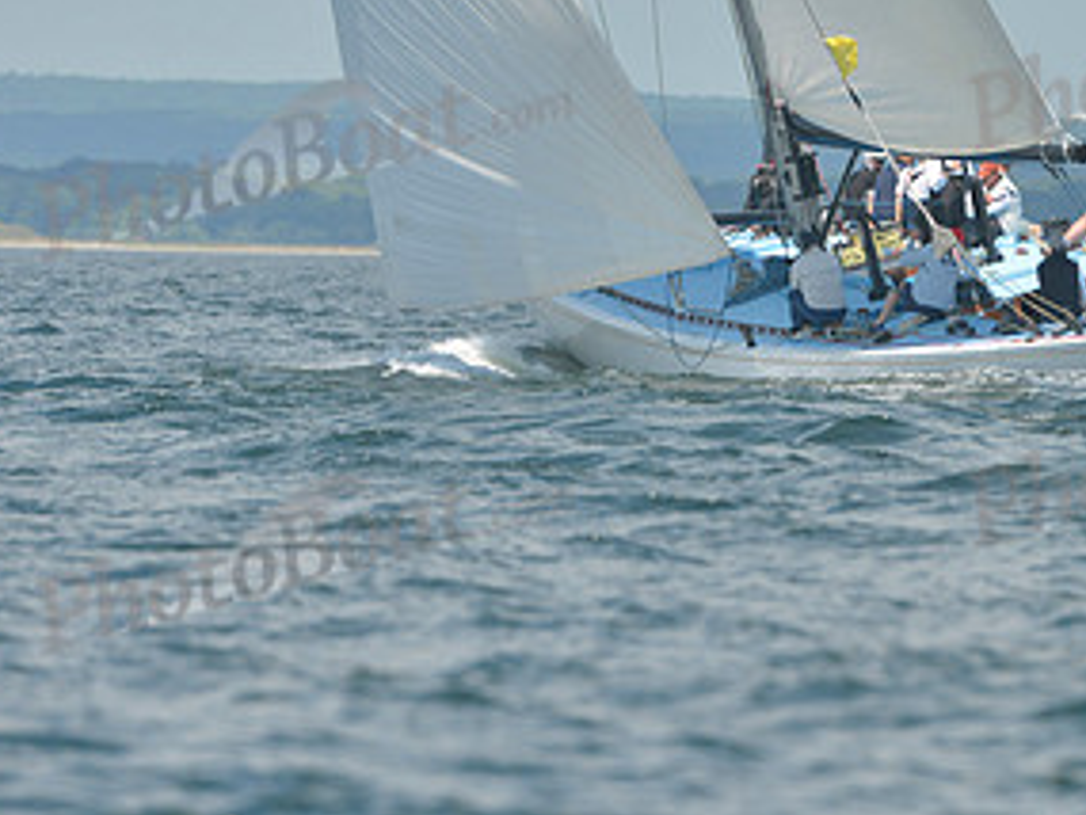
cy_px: 303
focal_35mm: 783
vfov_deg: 1.9
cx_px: 774
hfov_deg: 2.5
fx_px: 24575
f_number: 7.1
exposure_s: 1/1000
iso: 280
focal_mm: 400
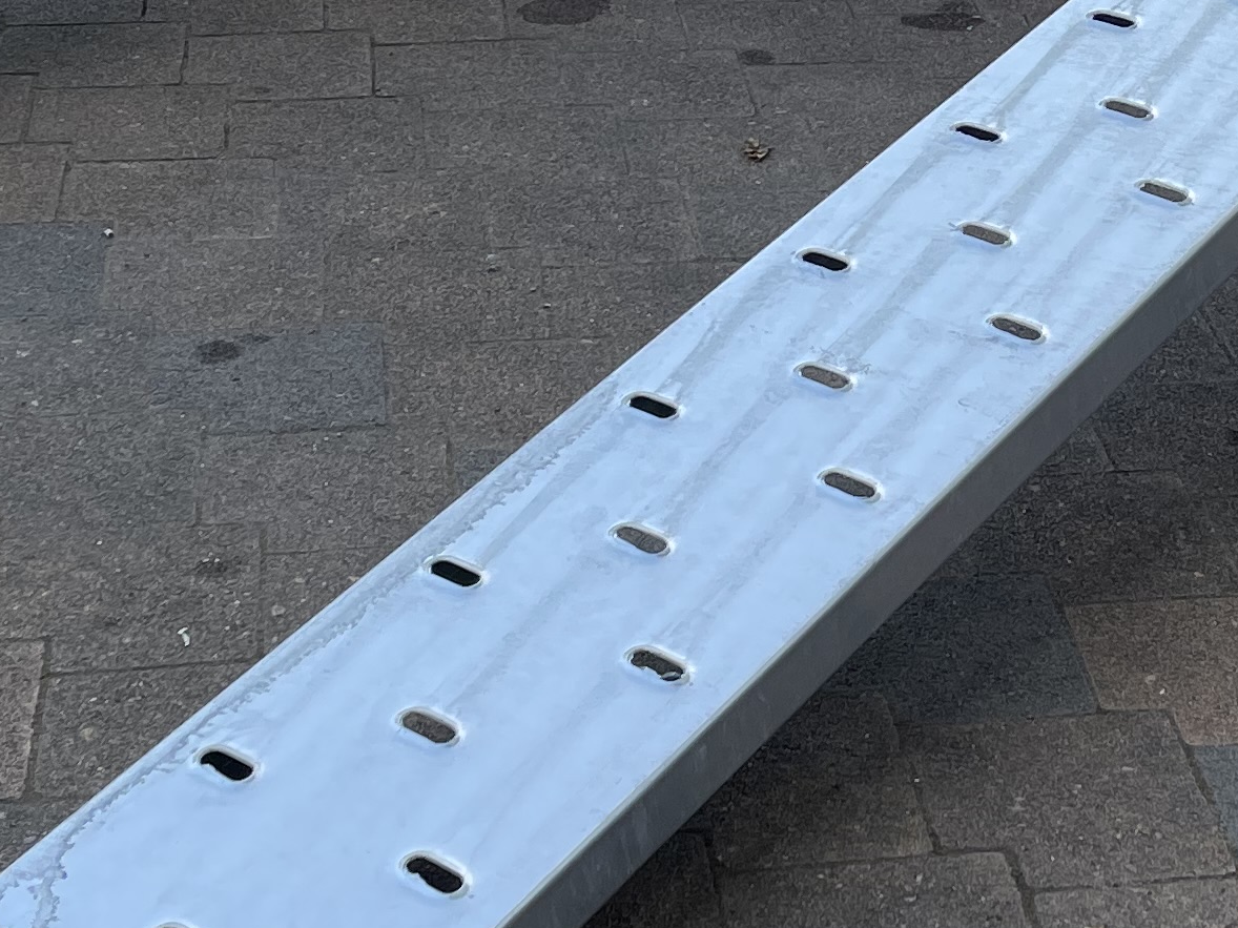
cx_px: 900
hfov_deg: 21.9
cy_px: -177
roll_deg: -4.8
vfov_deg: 16.0
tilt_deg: -18.5
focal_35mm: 89
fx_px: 3182
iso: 32
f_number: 1.6
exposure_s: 1/647
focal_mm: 4.2
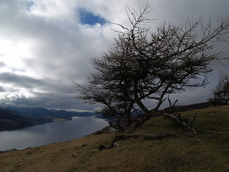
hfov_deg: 71.6
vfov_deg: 56.8
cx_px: 114
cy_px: 86
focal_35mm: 24
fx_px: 159
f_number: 8
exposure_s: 1/800
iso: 200
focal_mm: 12
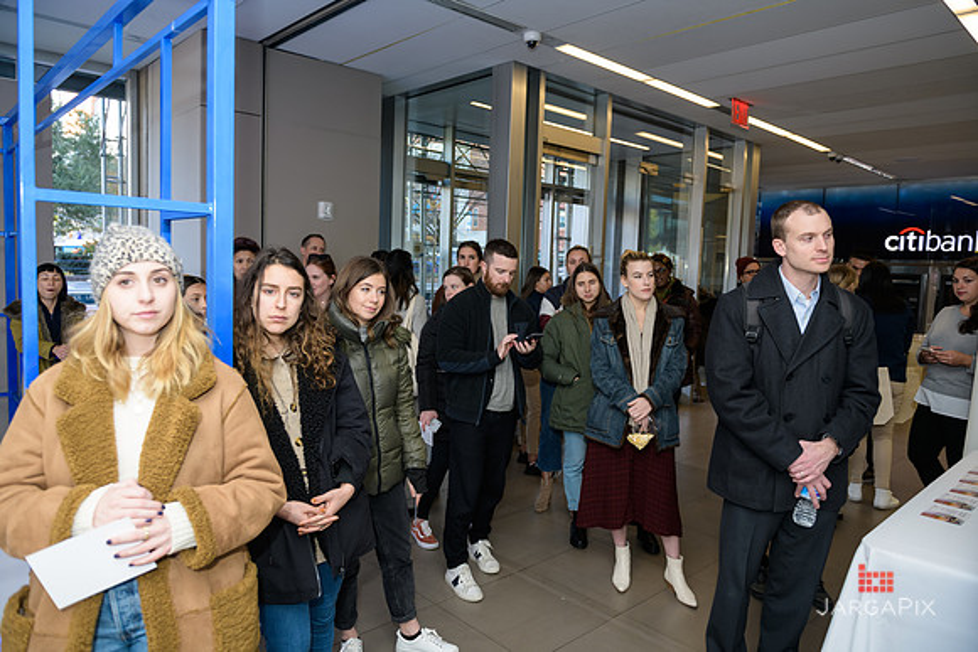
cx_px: 489
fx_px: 652
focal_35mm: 24
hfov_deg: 73.7
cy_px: 326
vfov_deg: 53.2
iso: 200
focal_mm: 24
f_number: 3.2
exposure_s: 1/125
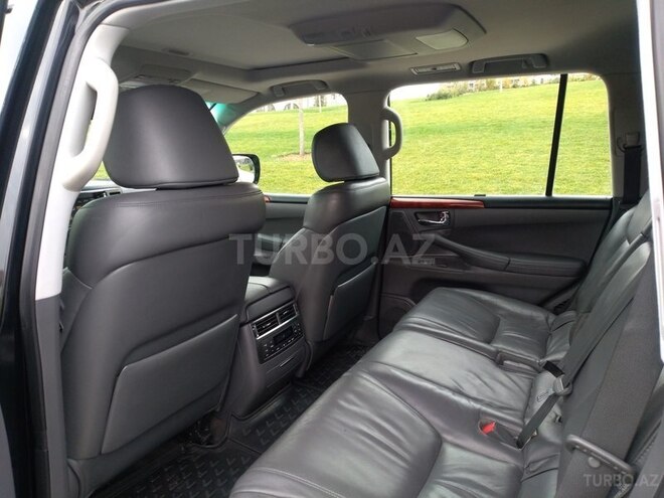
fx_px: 499
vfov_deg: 53.1
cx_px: 332
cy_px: 249
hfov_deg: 67.3
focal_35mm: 26
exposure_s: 1/30
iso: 143
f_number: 2
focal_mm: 3.54
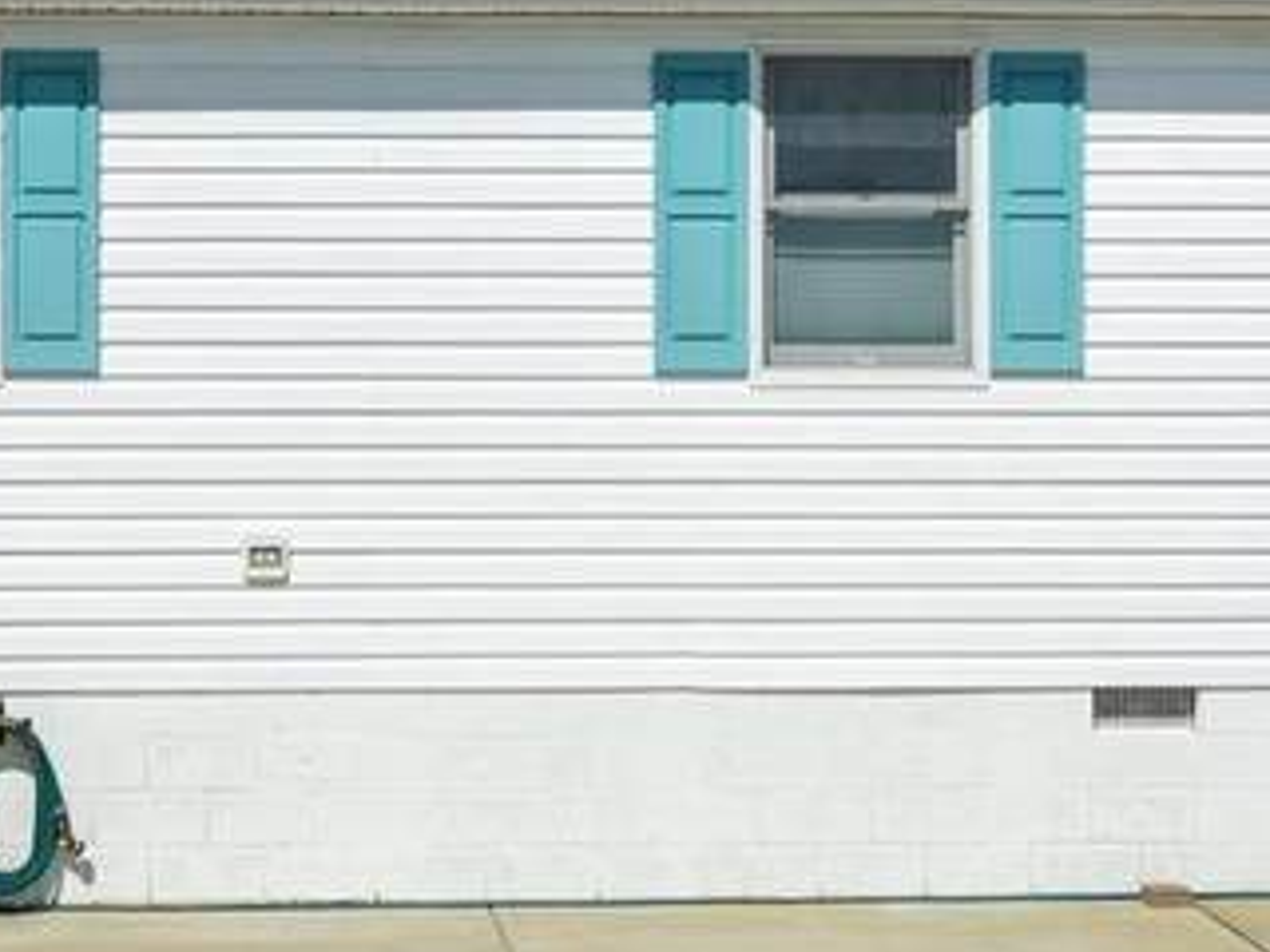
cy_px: 234
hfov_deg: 20.3
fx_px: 3522
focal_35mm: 96
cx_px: 329
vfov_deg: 15.3
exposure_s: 1/5000
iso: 200
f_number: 2.8
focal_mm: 12.29
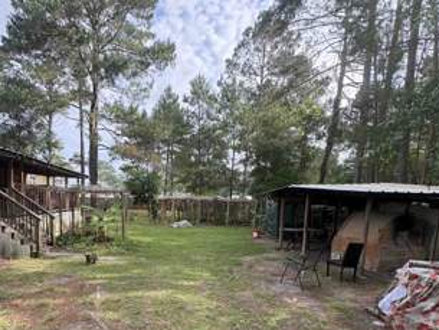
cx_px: 160
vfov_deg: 58.9
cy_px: 233
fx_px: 279
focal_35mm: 22
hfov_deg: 74.8
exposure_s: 1/459
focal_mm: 2.22
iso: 64
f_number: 2.2
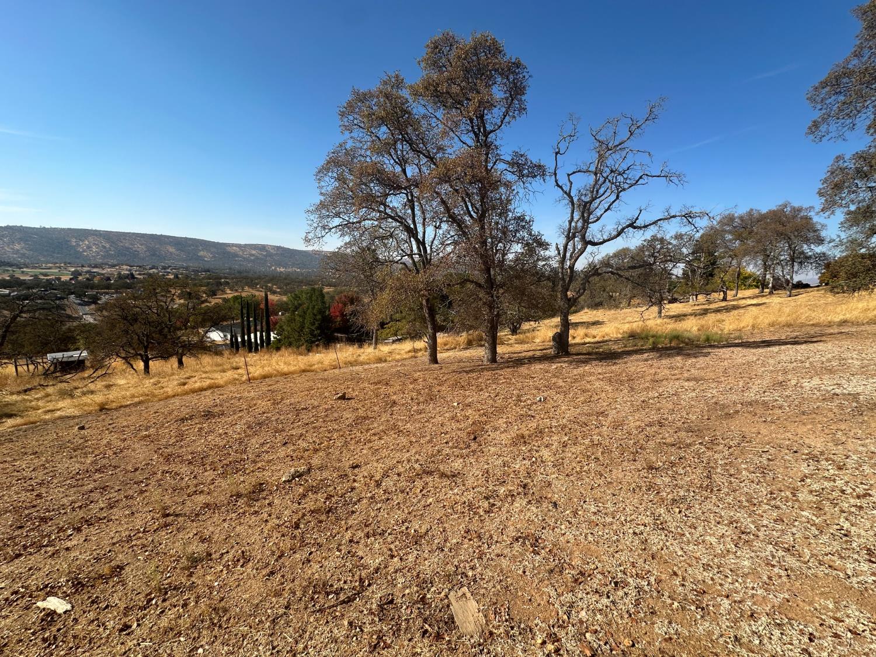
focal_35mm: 14
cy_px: 328
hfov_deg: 102.1
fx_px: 354
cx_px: 438
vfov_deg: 85.7
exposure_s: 1/1715
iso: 50
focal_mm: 2.22
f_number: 2.2
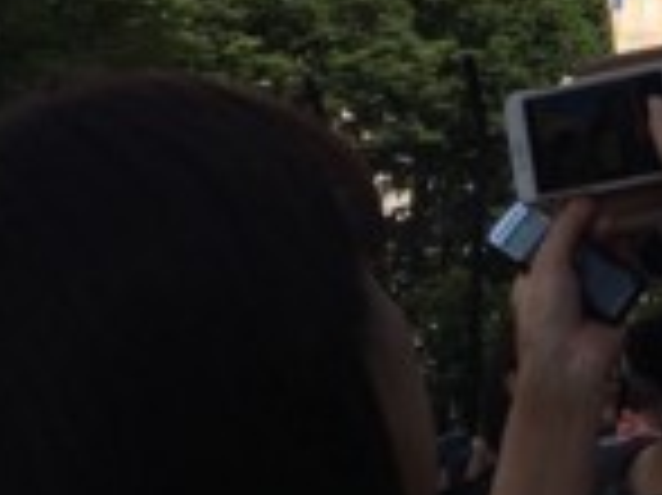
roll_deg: +3.7
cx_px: 910
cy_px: -194
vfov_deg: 15.6
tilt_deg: +18.2
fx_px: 1701
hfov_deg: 19.9
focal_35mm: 89
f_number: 2.2
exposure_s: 1/1923
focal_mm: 4.15
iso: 25
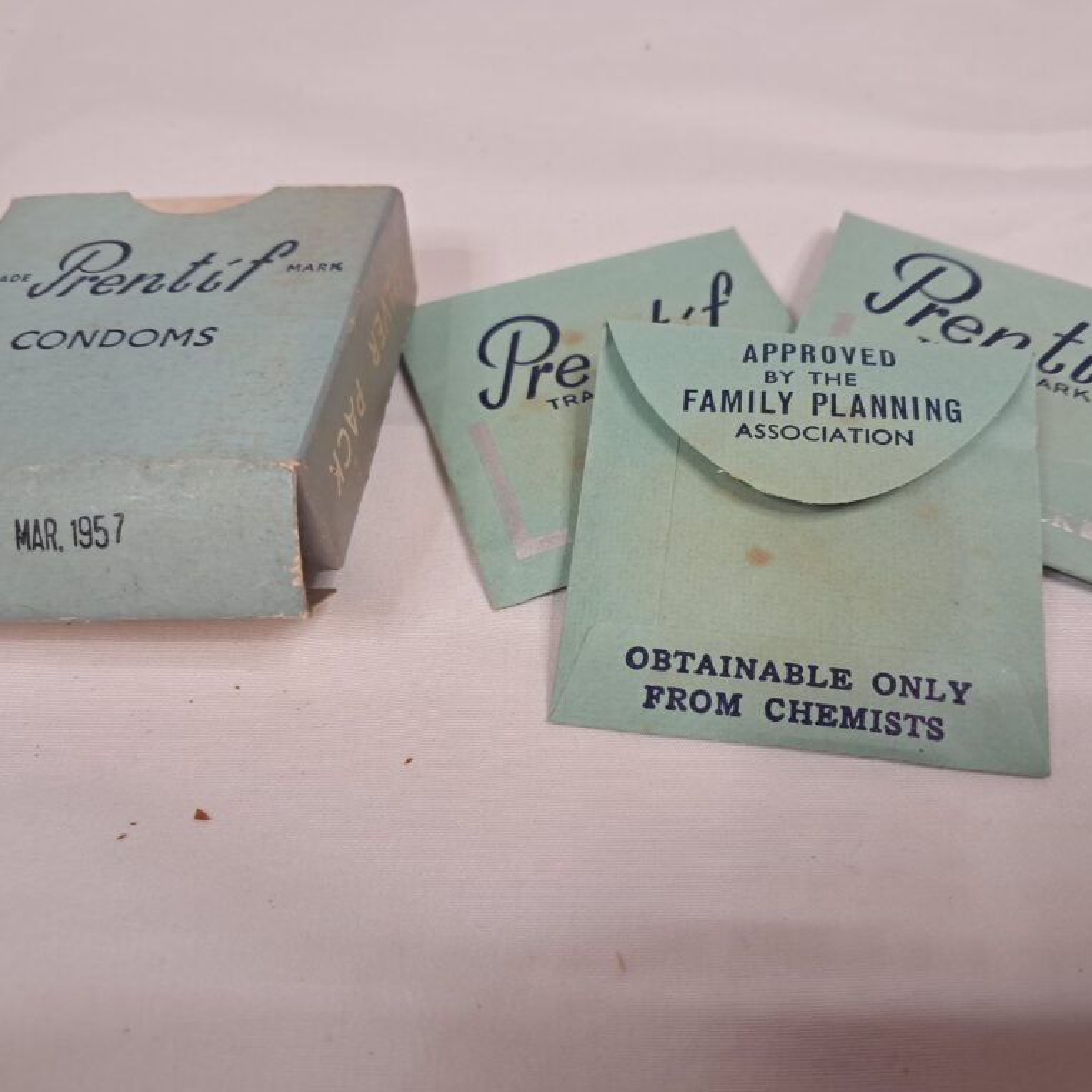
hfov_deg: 51.1
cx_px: 549
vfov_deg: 51.1
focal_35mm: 32
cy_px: 545
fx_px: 1142
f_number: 1.8
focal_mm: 4
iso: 80
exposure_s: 1/50
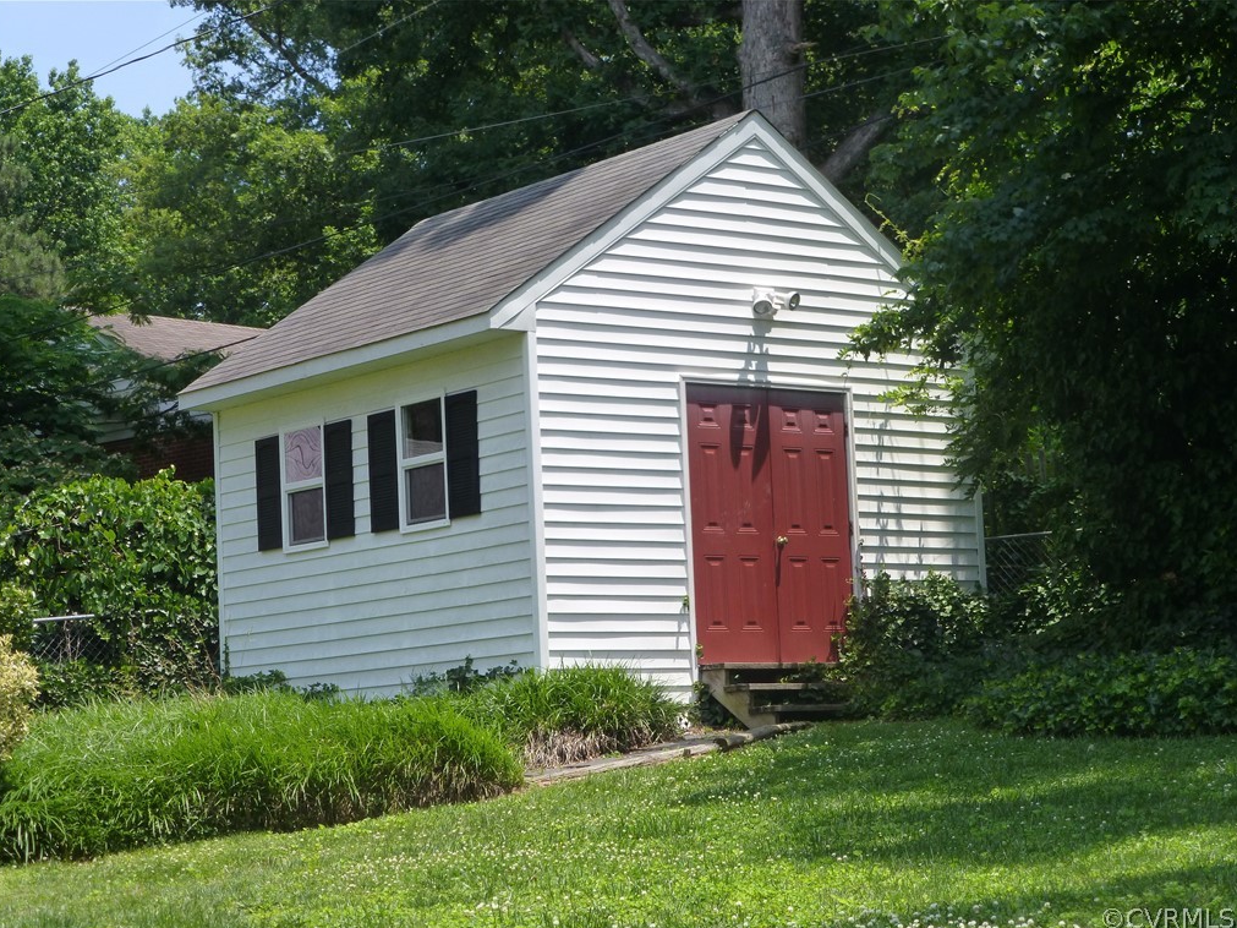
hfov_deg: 25.7
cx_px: 615
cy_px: 469
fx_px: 2716
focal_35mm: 76
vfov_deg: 19.4
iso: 160
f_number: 5
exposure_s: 1/400
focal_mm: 13.3
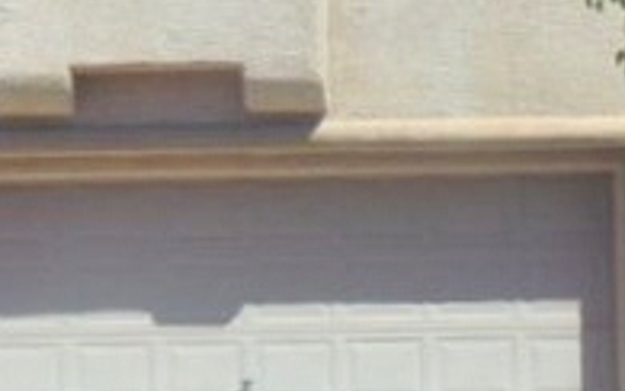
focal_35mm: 146
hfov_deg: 14.3
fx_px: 2488
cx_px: 397
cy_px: 128
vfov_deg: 9.0
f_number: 4.5
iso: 100
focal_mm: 7.5
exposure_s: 1/1250
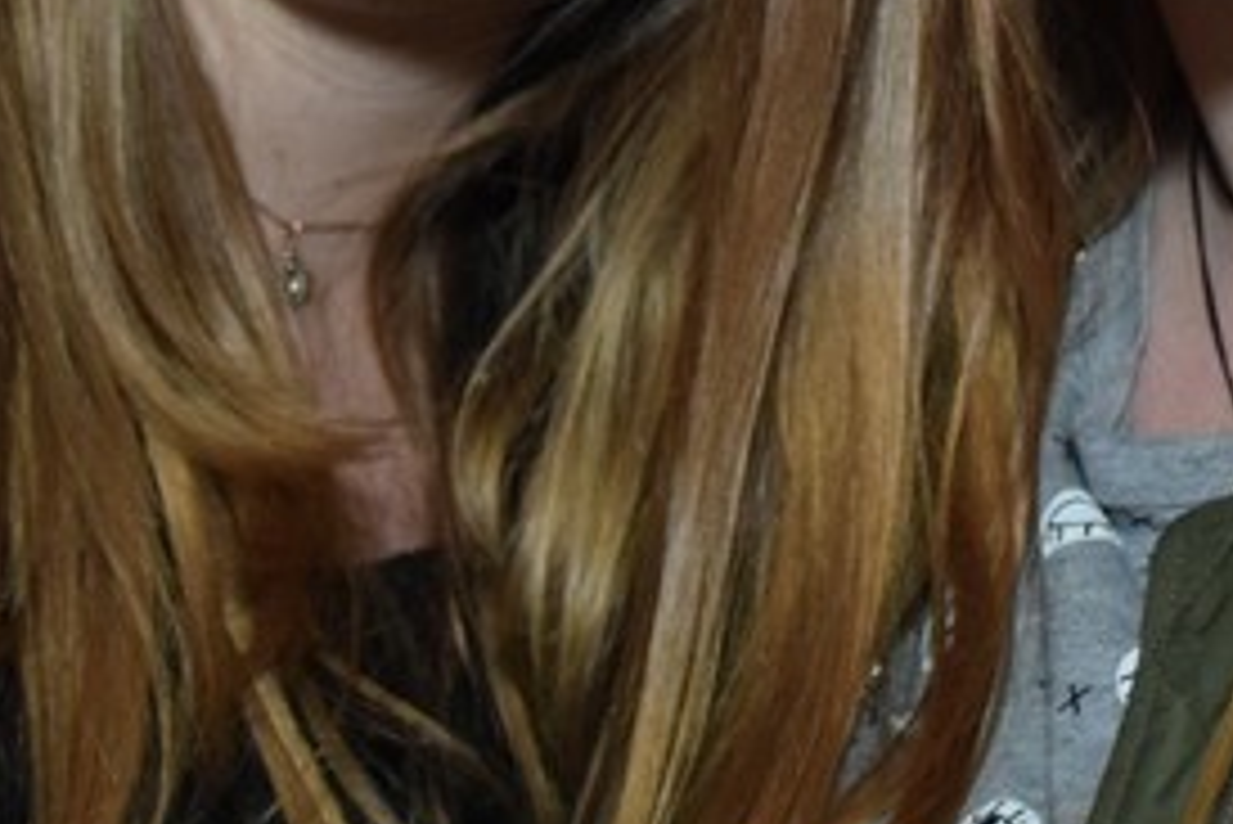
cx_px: 997
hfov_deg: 10.9
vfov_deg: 7.3
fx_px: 6442
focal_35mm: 188
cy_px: -122
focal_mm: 34
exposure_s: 1/60
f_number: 4.5
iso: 1600
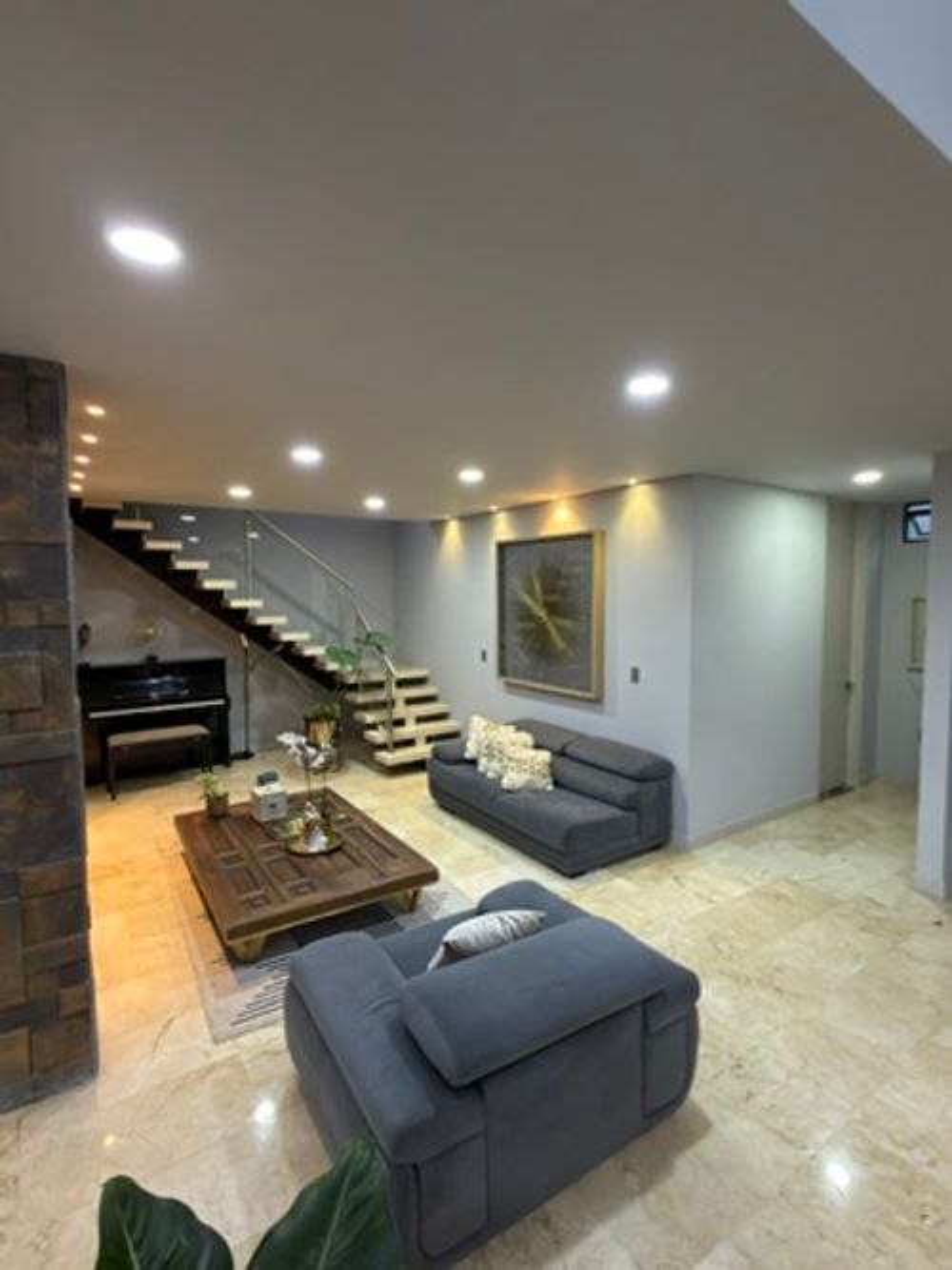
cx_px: 476
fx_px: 624
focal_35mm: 17
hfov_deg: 74.7
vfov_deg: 91.0
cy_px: 635
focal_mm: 2.22
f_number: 2.2
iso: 320
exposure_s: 1/30
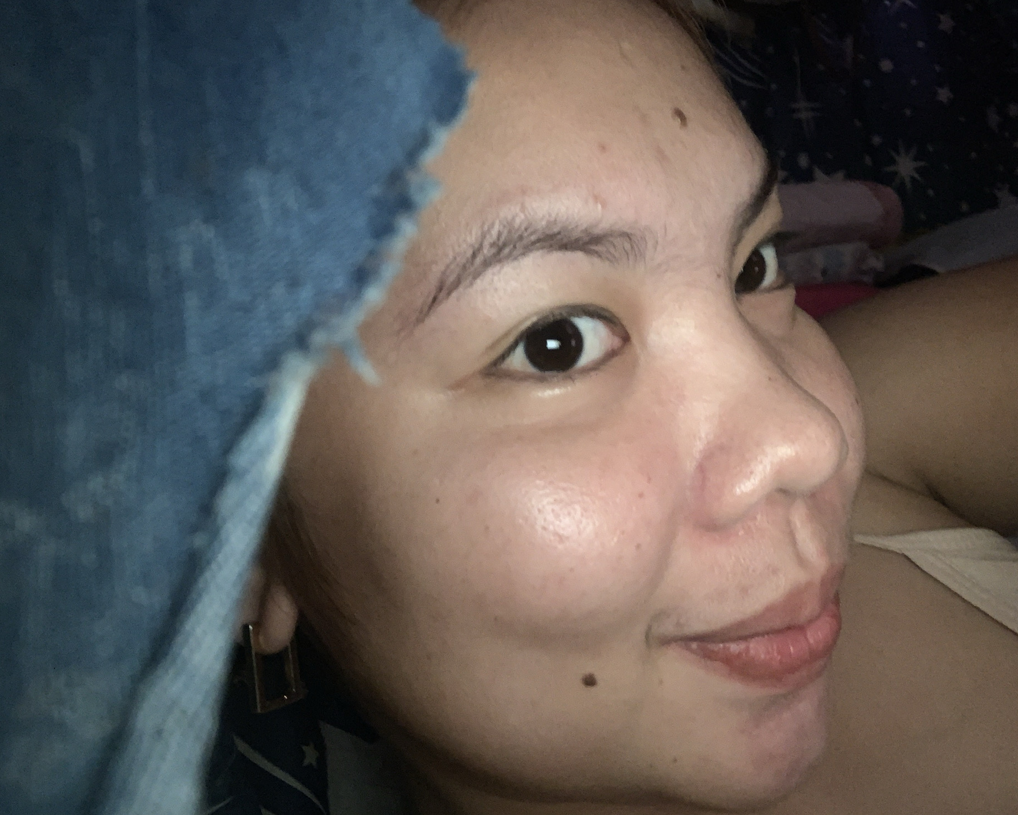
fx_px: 1024
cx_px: 503
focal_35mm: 34
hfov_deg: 52.8
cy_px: 414
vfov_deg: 43.4
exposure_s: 1/18
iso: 200
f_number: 2.2
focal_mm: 2.87
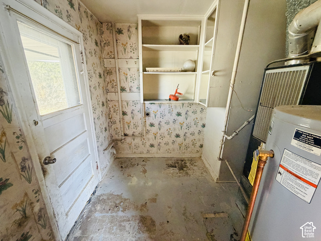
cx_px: 160
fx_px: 130
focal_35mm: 14
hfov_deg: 102.1
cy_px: 120
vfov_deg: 85.7
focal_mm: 2.22
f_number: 2.2
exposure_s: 1/60
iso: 400
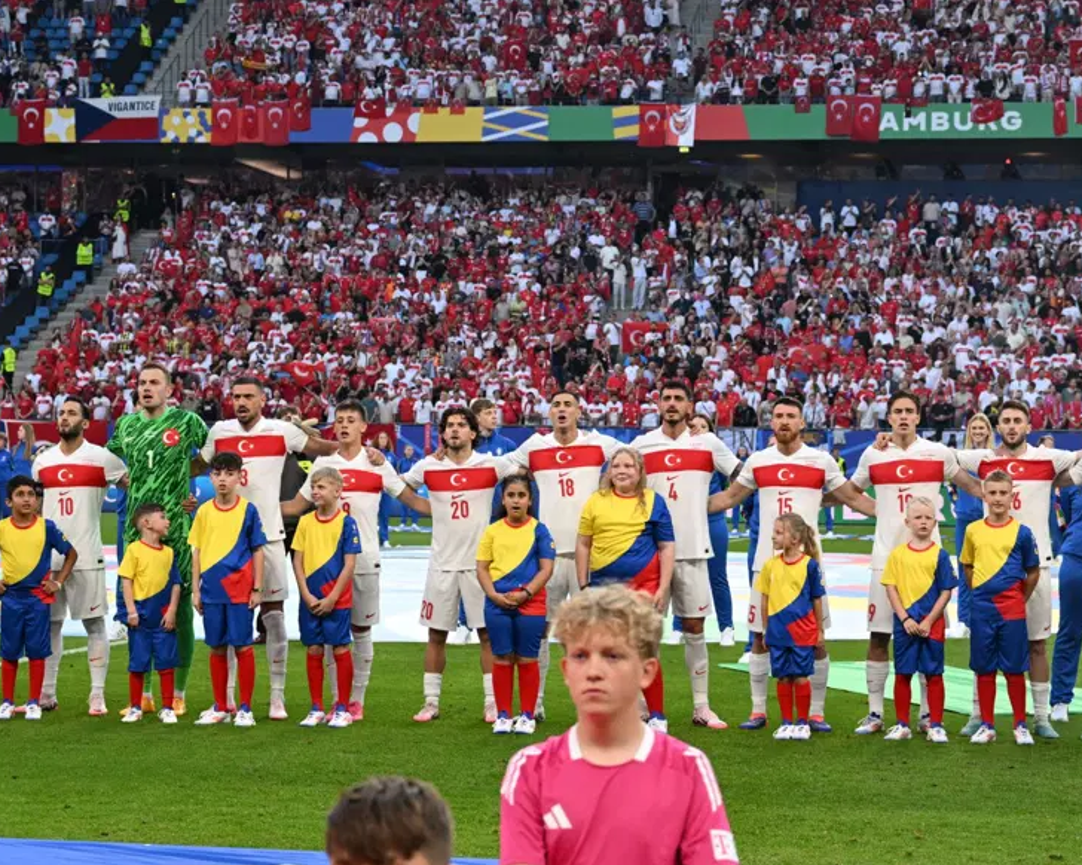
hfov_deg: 20.6
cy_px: 432
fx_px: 2977
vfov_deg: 16.5
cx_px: 587
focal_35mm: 93
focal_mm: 55
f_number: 4.5
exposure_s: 1/1000
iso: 1600
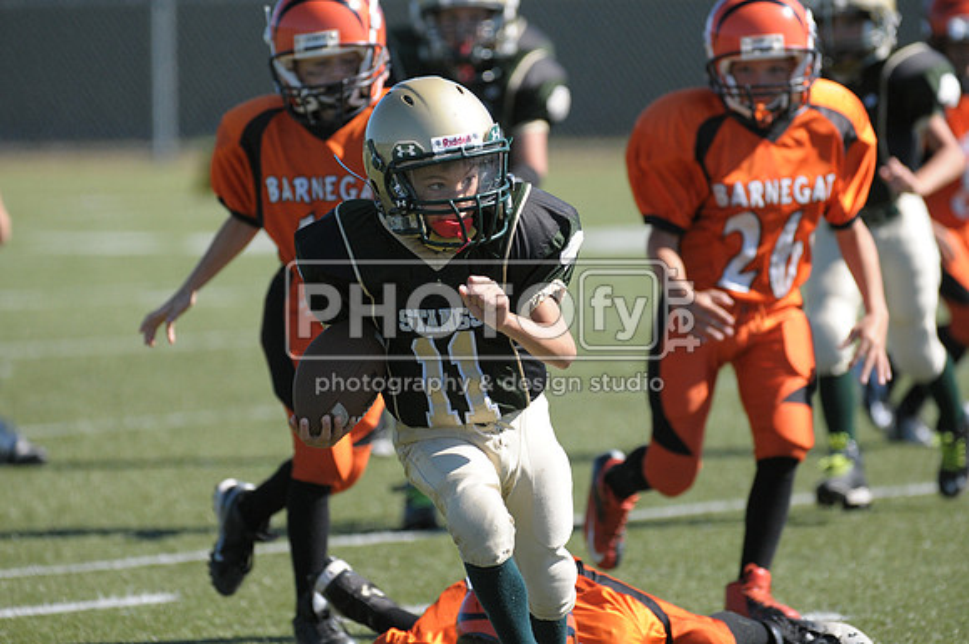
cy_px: 322
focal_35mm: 390
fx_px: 10483
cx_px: 484
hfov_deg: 5.3
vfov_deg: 3.5
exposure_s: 1/3200
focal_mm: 260
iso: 640
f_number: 4
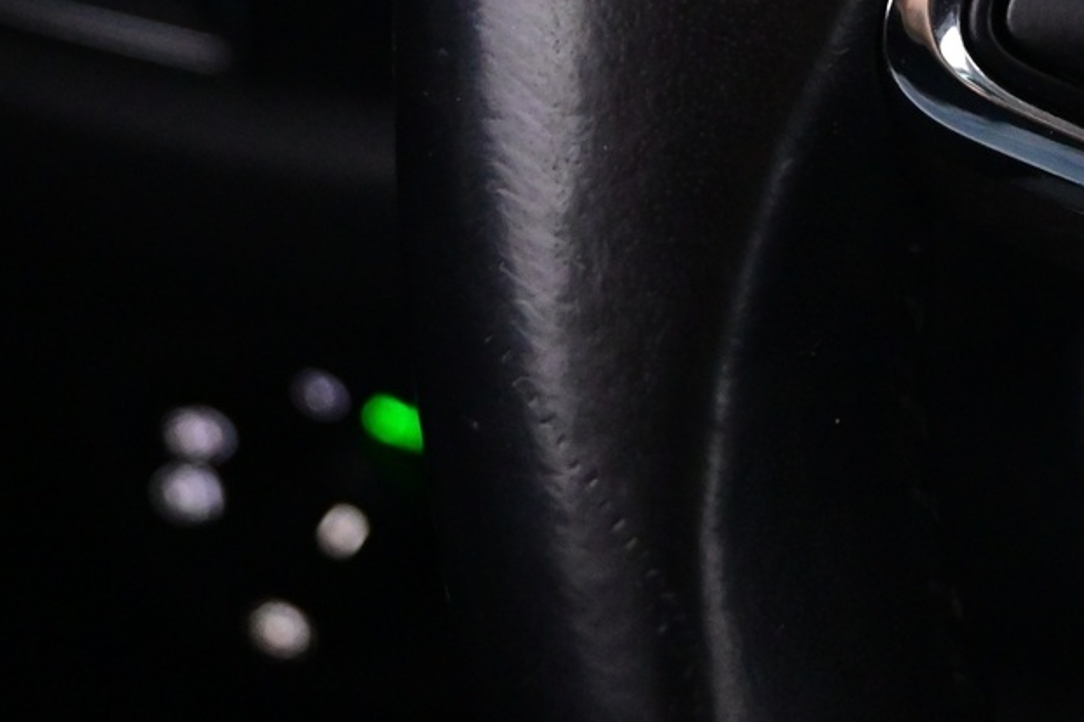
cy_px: -180
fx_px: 2588
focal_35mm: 86
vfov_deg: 15.2
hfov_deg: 23.0
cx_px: 1011
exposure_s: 1/40
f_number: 4
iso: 4500
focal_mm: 22
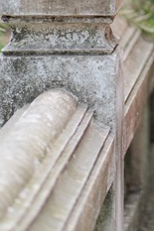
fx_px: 1953
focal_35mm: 304
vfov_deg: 6.7
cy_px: -117
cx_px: 242
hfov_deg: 4.5
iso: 200
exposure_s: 1/500
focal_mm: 85
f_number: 2
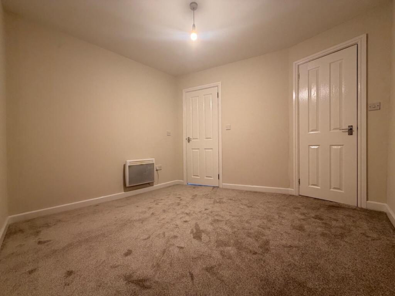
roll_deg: +0.6
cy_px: 148
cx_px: 198
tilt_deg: -0.9
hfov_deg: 102.1
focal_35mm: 14
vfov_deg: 85.7
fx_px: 160
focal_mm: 2.22
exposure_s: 1/50
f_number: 2.2
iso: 200
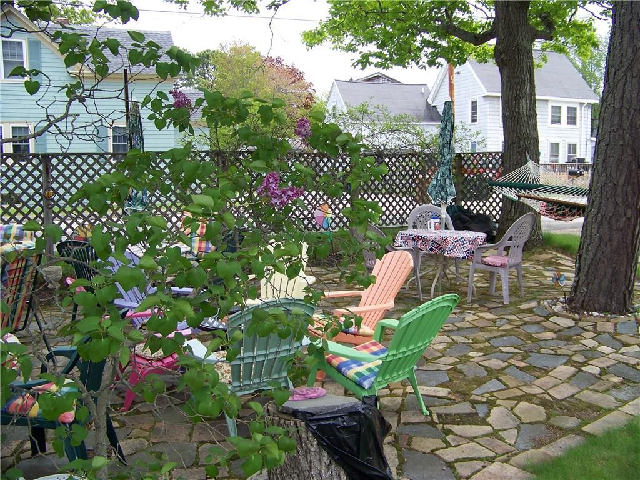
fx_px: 666
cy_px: 240
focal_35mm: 36
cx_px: 320
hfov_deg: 51.4
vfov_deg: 39.7
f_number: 2.8
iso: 64
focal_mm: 5.85
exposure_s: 1/250
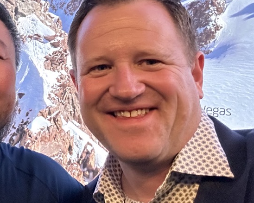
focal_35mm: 59
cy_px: 53
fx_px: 443
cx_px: 9
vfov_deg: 25.5
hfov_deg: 30.1
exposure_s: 1/30
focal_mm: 2.69
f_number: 1.9
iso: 320
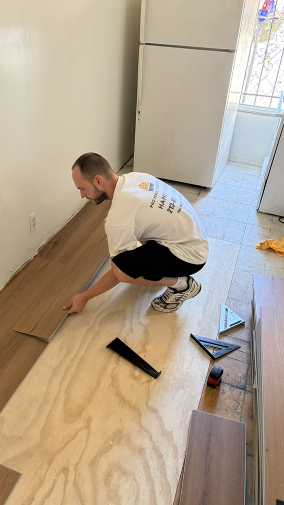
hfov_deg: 38.8
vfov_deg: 64.3
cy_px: 252
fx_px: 402
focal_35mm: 30
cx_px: 115
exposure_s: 1/60
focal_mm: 5.96
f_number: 1.6
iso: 160
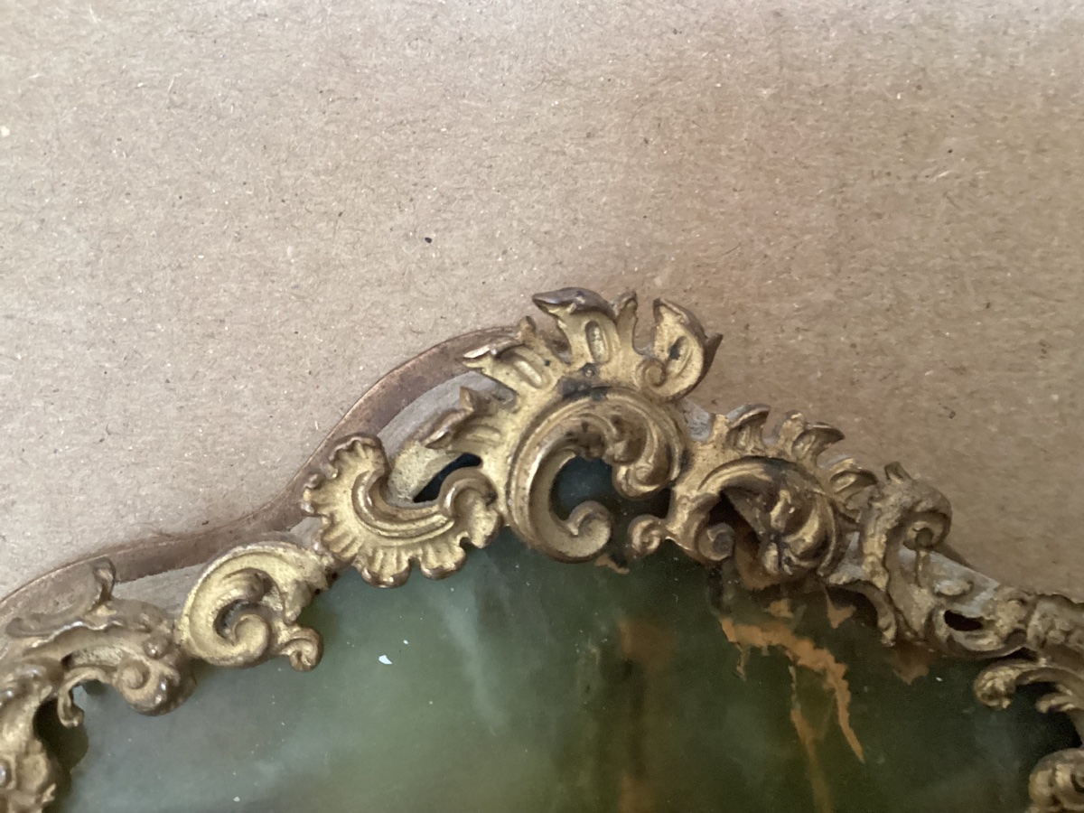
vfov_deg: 45.4
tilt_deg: -25.3
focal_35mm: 31
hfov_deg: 58.4
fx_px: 971
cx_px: 542
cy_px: 406
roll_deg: -5.4
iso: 500
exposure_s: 1/25
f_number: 2.4
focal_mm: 3.3
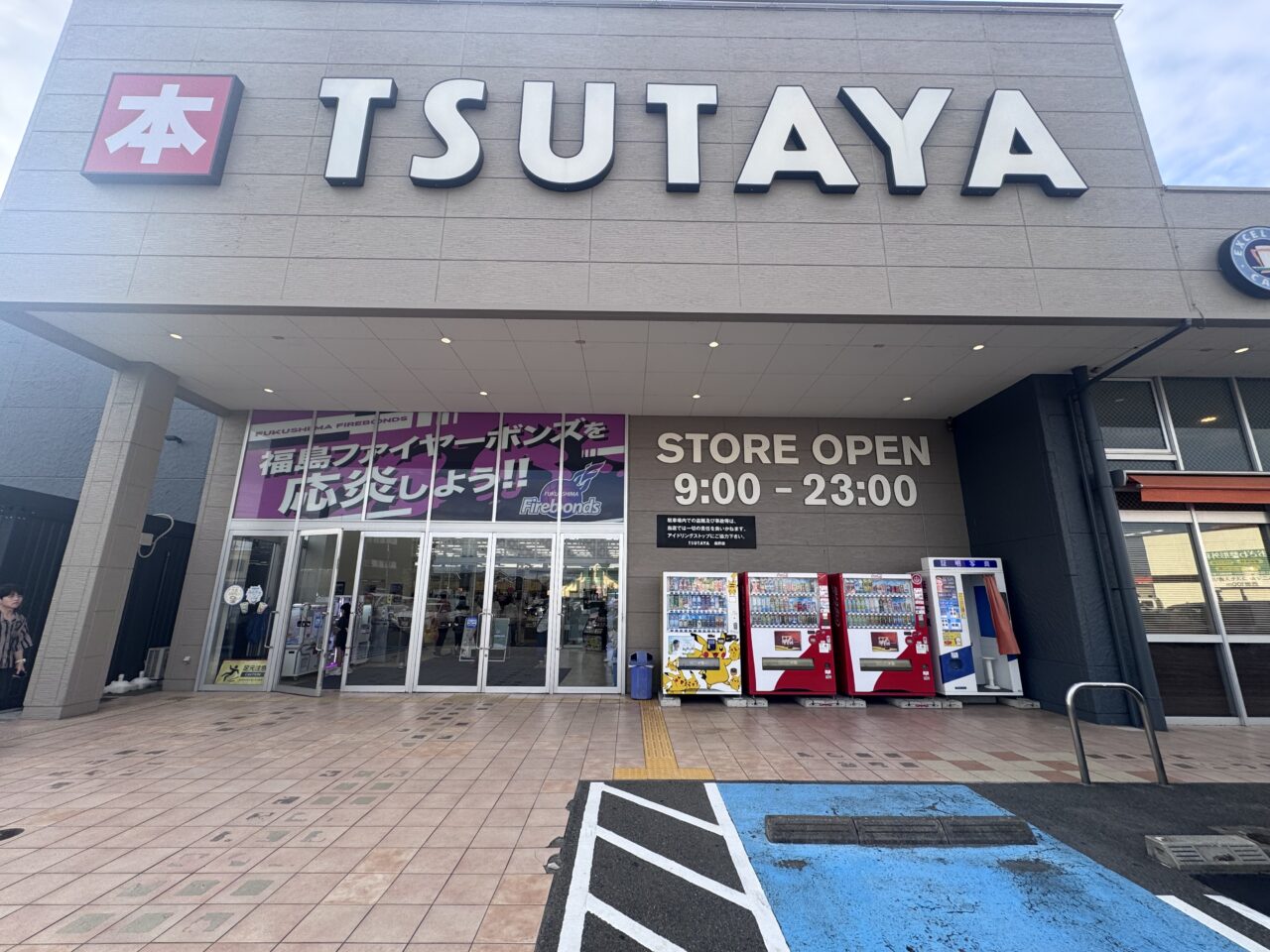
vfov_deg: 85.7
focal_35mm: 14
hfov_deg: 102.1
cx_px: 635
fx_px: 514
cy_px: 476
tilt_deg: +14.1
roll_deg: -0.5
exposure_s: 1/230
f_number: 2.2
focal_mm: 2.22
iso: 40
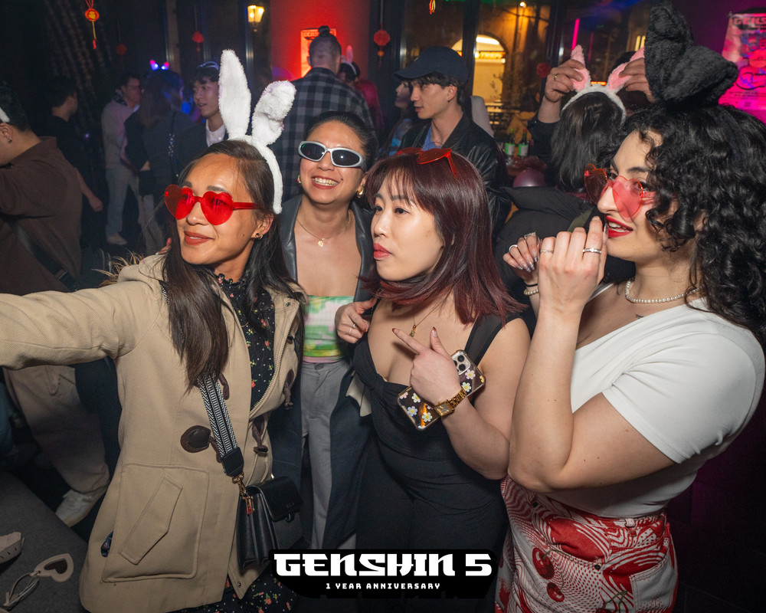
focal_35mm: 22
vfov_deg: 62.6
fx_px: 499
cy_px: 250
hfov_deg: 74.5
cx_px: 324
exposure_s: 1/125
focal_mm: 16
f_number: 3.5
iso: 1250
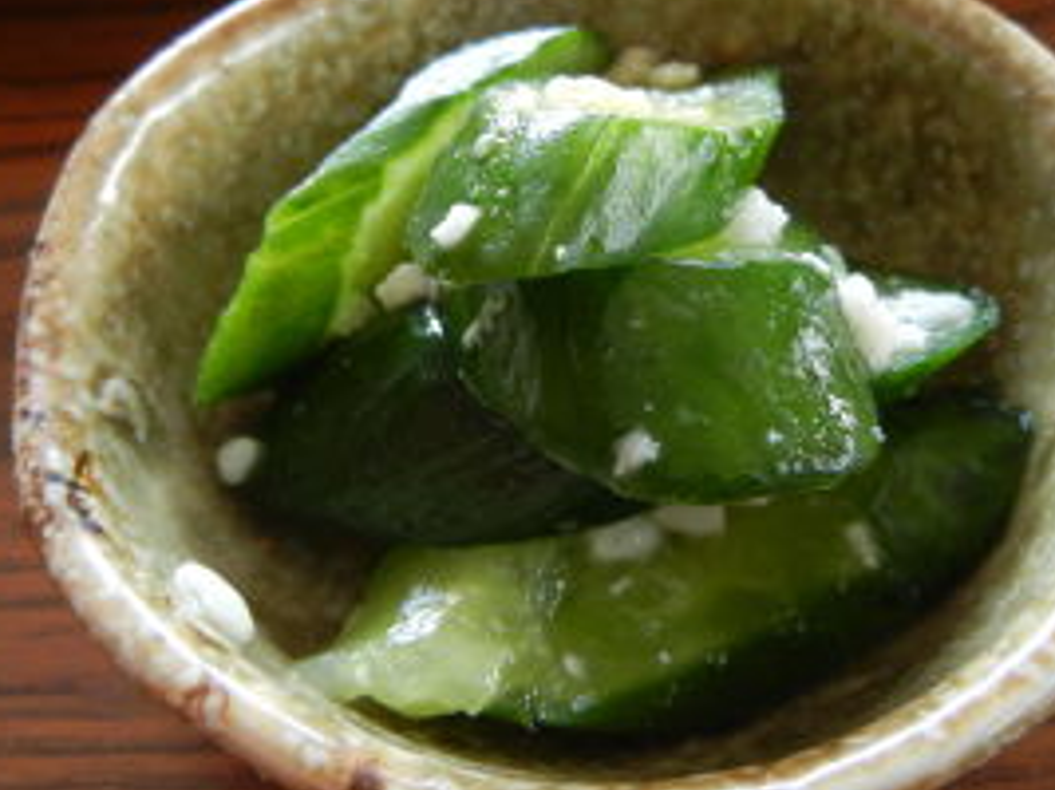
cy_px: 308
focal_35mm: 45
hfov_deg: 42.1
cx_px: 545
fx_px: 1371
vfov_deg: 32.0
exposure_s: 1/30
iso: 271
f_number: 3.5
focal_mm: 5.4
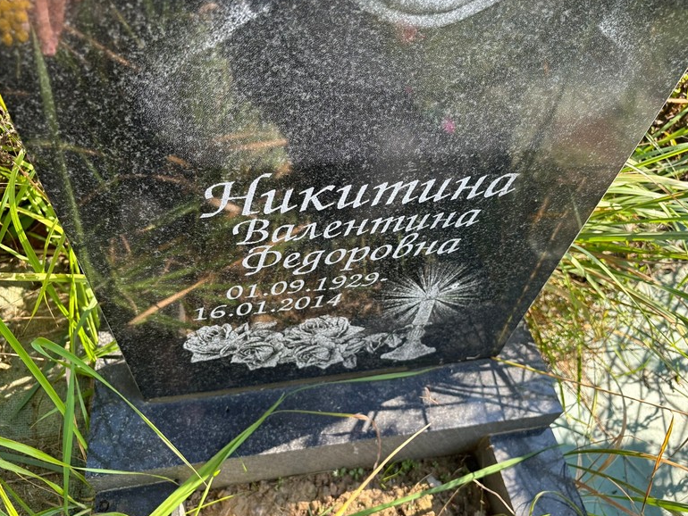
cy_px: 263
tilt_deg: -53.9
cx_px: 344
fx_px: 537
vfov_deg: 51.4
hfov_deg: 65.3
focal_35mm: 27
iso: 50
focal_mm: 5.96
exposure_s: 1/393
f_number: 1.6
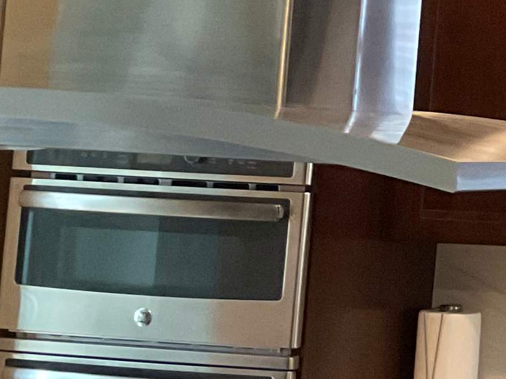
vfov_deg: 10.6
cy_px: -17
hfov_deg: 12.5
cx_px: 1037
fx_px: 2017
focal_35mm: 138
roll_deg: -2.8
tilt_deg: +4.7
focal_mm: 3
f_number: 1.8
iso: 250
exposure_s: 1/40
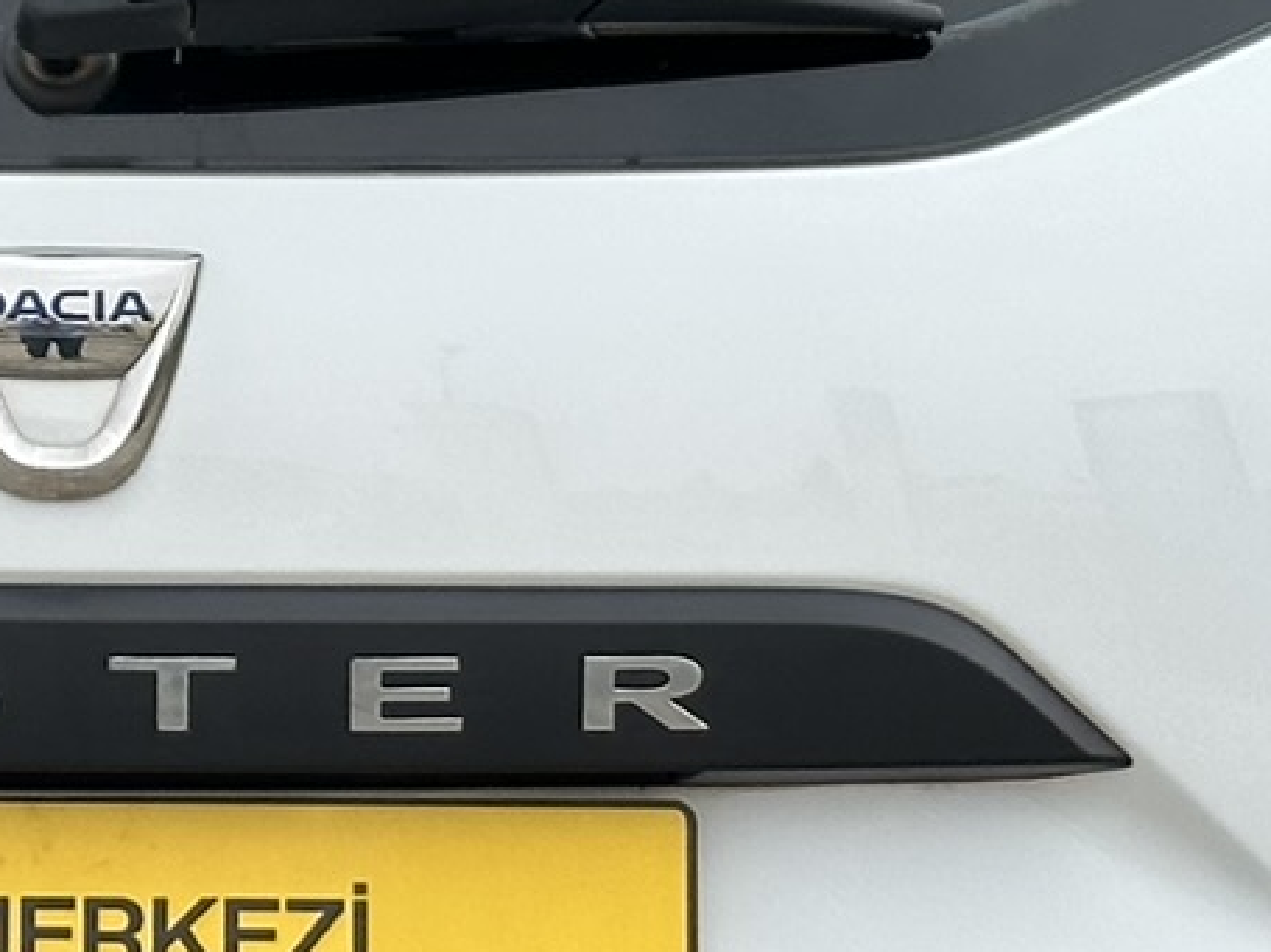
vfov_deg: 6.9
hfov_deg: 9.1
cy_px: 715
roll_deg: +0.2
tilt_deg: -9.3
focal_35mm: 216
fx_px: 7929
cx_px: -115
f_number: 1.78
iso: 64
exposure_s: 1/1475
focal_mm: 6.86
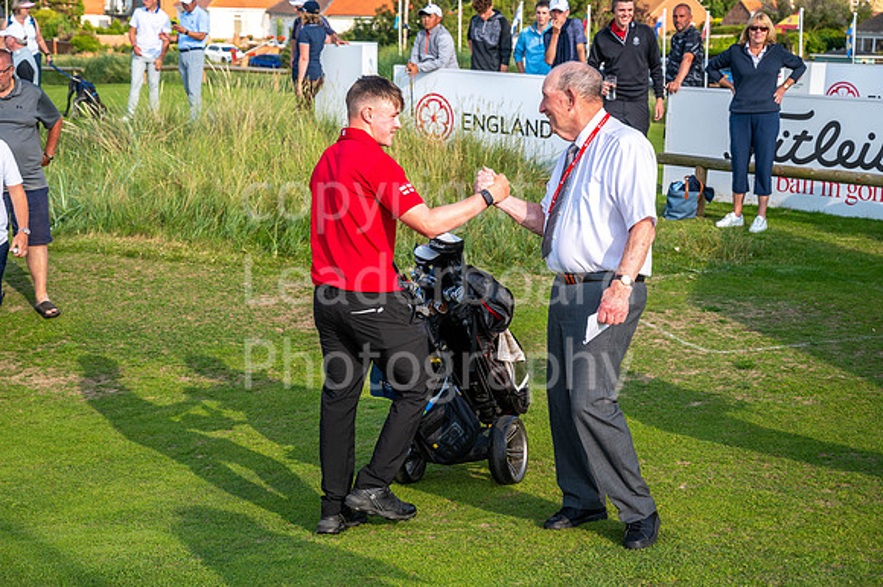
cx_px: 442
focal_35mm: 45
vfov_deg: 29.8
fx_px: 1103
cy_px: 294
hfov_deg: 43.6
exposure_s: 1/640
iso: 100
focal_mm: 45
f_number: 4.5
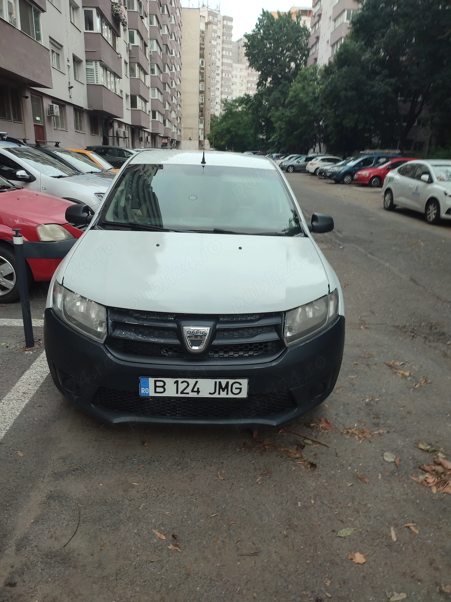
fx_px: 434
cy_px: 301
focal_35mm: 25
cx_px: 226
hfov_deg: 54.9
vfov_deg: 69.4
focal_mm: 6.04
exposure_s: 1/50
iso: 67
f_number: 1.9
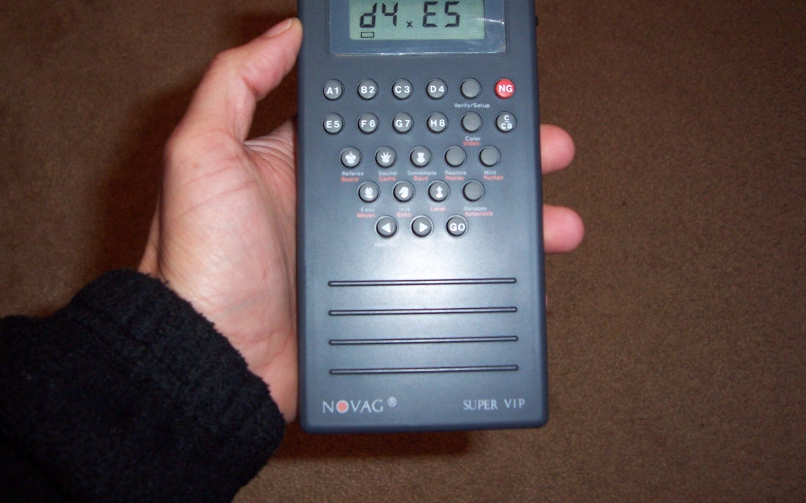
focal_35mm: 40
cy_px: 187
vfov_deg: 31.8
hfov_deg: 49.3
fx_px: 878
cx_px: 400
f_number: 3
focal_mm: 6
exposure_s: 1/60
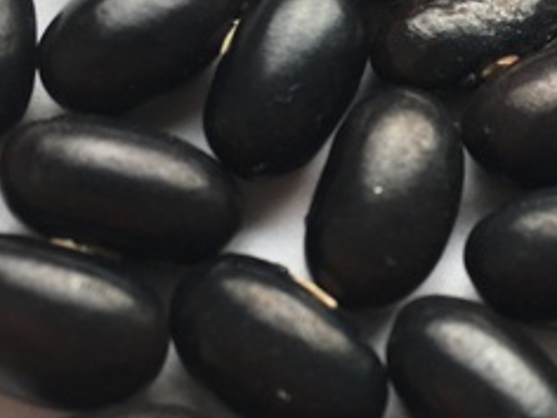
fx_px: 1287
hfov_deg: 24.2
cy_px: 189
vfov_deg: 18.4
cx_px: 404
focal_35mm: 80
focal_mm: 4.15
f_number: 2.2
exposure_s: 1/219
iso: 25
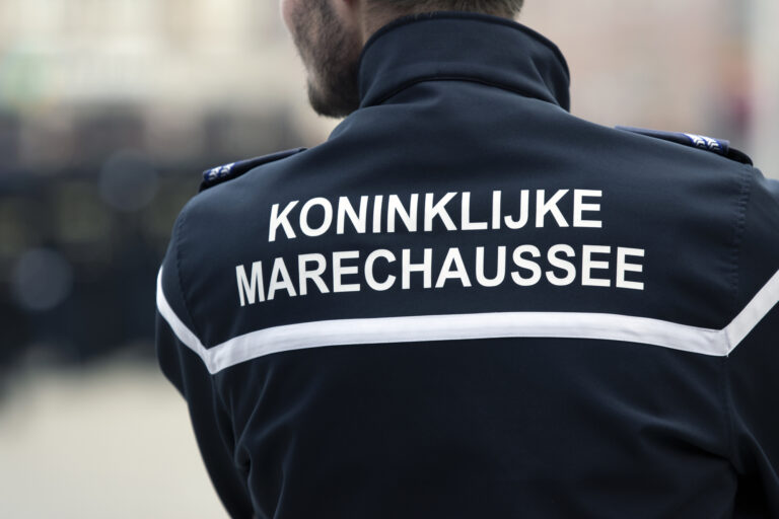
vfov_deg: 4.6
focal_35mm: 300
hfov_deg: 6.9
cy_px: 260
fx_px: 6491
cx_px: 390
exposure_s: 1/320
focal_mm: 200
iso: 400
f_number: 3.5
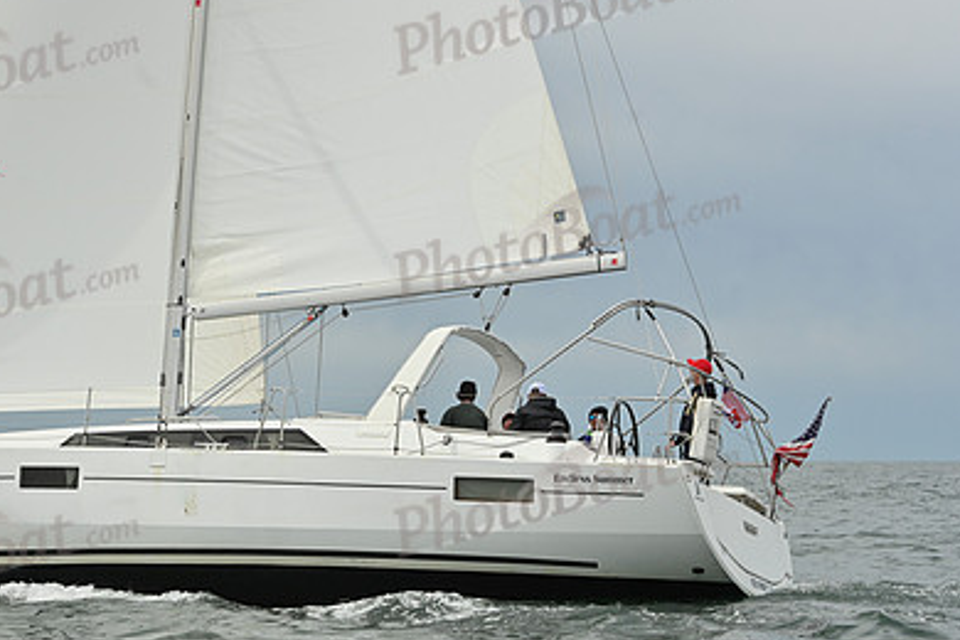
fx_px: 2773
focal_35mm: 104
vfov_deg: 13.2
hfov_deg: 19.5
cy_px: 400
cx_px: 268
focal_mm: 70
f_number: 9
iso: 320
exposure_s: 1/2000
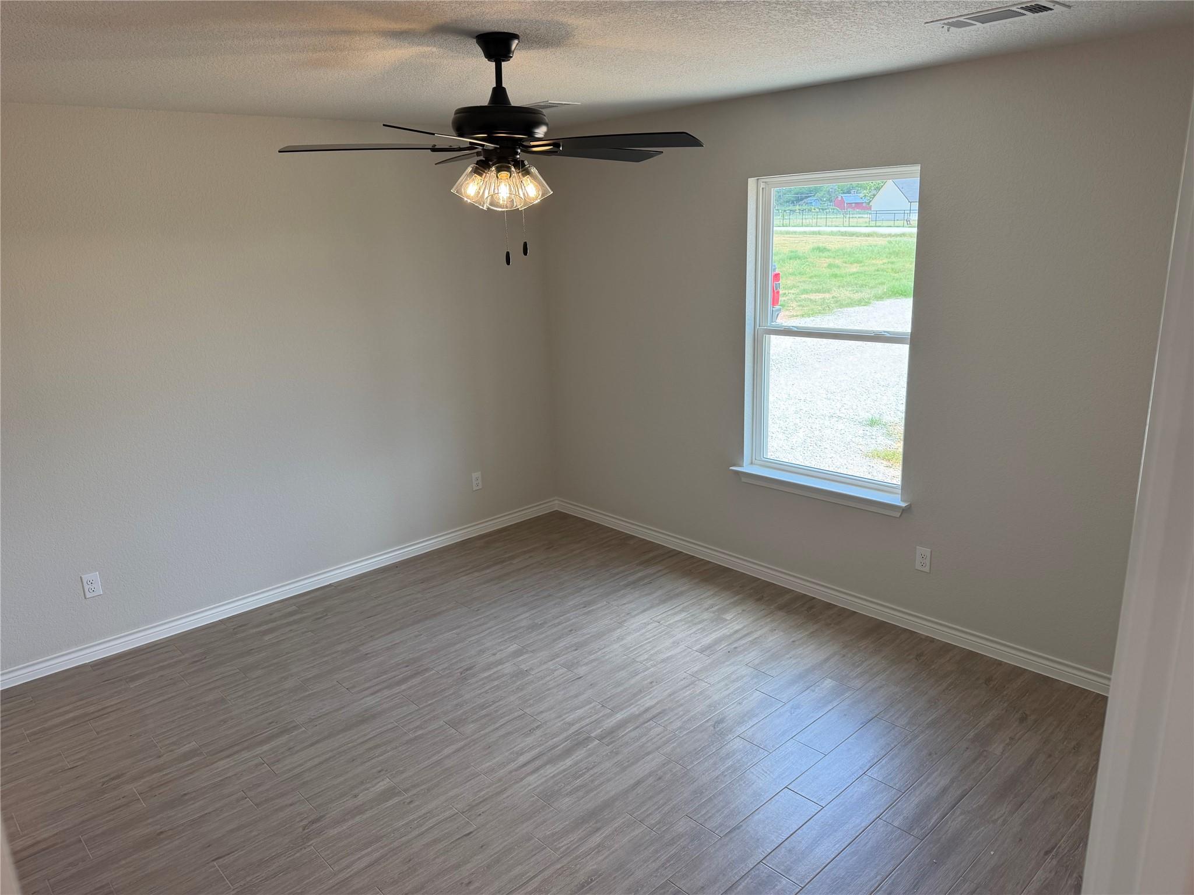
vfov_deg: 56.8
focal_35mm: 24
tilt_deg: -15.1
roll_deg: +2.4
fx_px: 828
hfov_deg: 71.6
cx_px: 597
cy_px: 448
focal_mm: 6.76
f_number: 1.78
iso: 80
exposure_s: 1/197
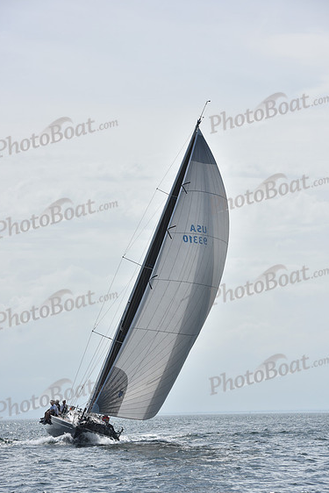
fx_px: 1726
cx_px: 164
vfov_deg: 16.3
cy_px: 250
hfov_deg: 10.9
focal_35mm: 126
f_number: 9
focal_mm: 122
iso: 200
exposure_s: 1/1250
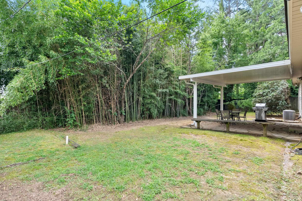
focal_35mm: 17
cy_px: 105
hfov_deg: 93.2
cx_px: 144
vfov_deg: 70.5
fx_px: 143
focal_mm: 16
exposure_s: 1/30
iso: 250
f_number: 9
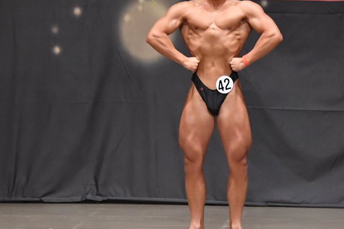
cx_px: 202
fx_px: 3143
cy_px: 98
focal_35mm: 329
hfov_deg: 6.3
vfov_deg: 4.2
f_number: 5.6
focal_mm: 150
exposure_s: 1/400
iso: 6400
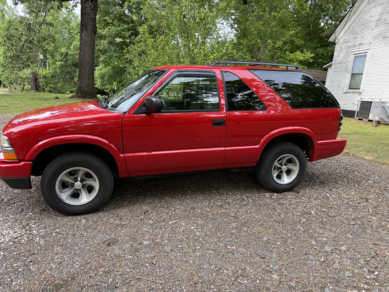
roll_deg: -5.4
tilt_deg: -9.3
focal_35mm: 24
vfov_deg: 56.8
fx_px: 270
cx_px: 194
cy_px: 146
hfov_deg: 71.6
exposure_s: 1/310
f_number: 1.78
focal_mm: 6.76
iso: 80
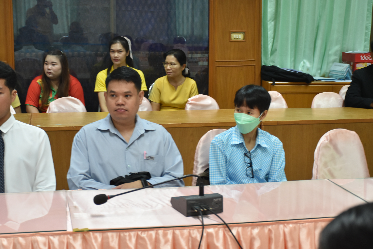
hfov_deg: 29.9
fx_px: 699
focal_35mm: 68
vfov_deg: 20.2
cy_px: 124
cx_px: 186
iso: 800
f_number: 4.5
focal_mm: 45
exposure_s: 1/50
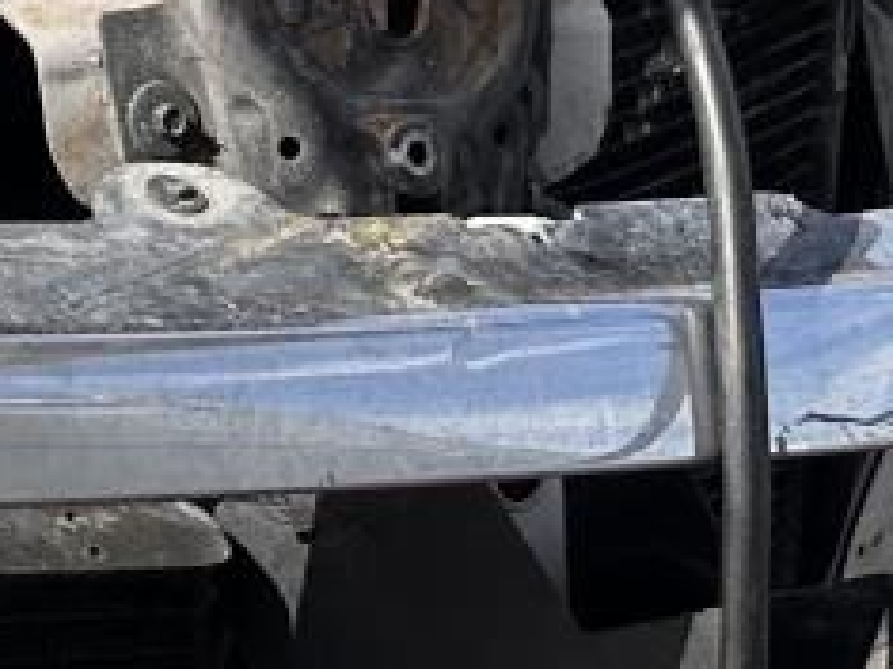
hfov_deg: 13.8
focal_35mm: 131
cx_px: -566
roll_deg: -3.6
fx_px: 3378
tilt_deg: -23.7
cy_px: -943
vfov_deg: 9.9
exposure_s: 1/1988
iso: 80
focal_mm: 6.86
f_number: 1.78
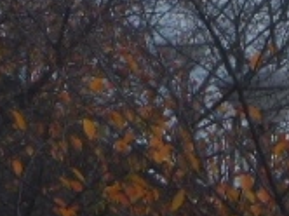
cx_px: 437
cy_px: -340
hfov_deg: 4.8
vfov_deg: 3.6
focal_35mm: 408
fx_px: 3401
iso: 100
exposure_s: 1/200
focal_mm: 11.9
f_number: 5.4
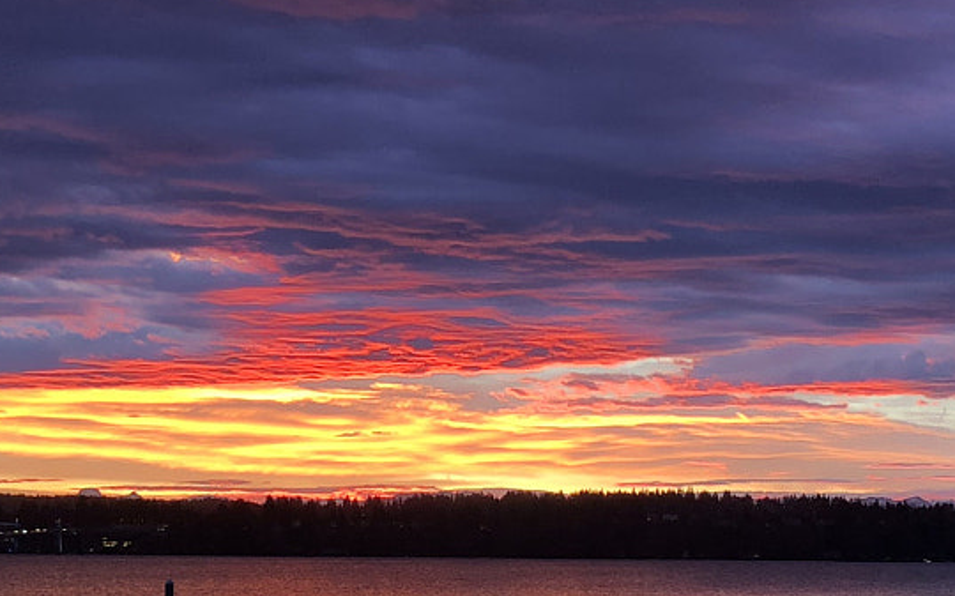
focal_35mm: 88
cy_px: 554
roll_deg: -0.4
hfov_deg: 23.5
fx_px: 2289
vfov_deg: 14.7
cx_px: 568
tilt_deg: -0.2
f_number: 1.8
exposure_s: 1/40
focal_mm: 4
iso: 160
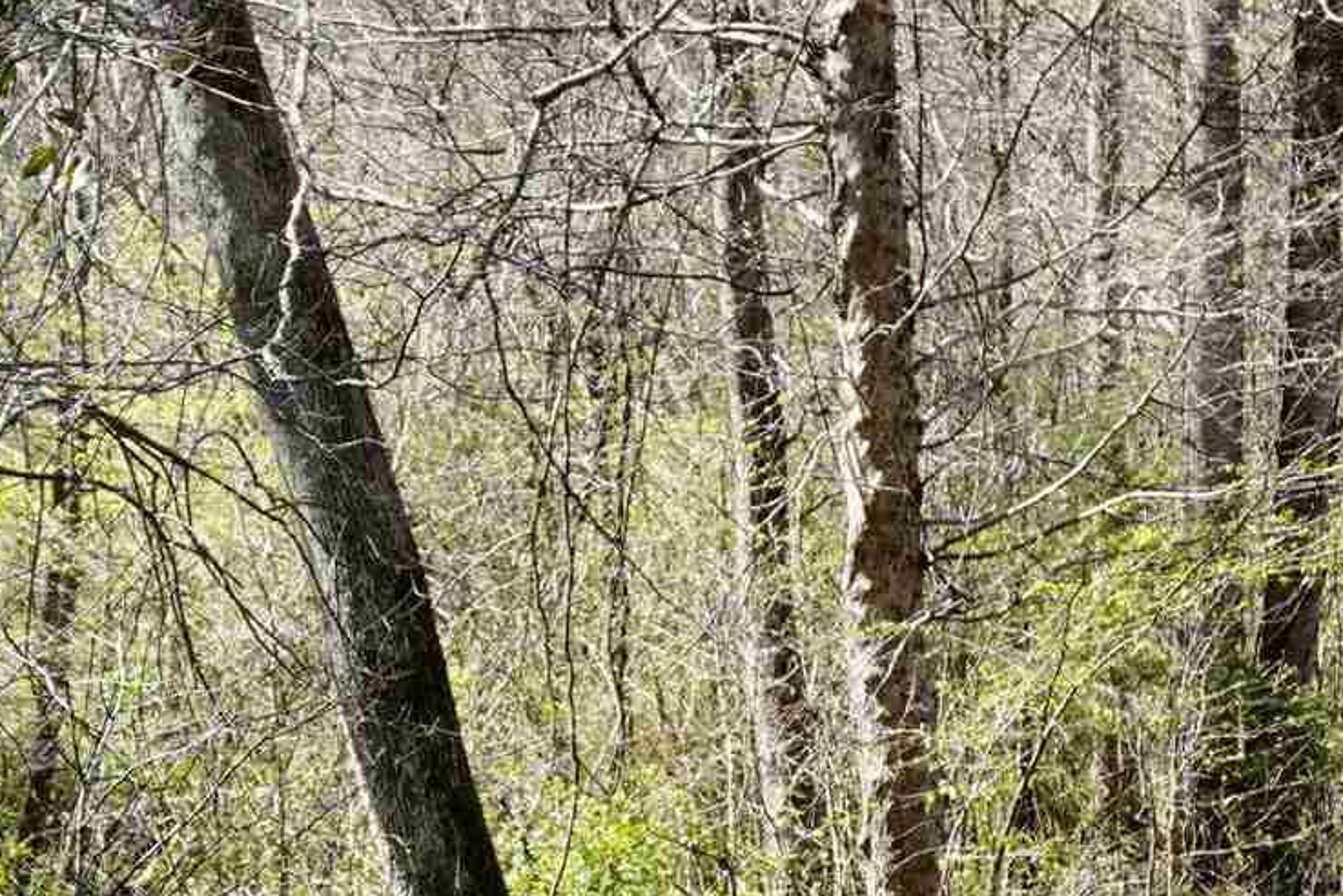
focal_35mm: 100
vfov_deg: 13.6
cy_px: 754
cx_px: 454
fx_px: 3732
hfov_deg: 20.3
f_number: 5
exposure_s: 1/250
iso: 100
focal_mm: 16
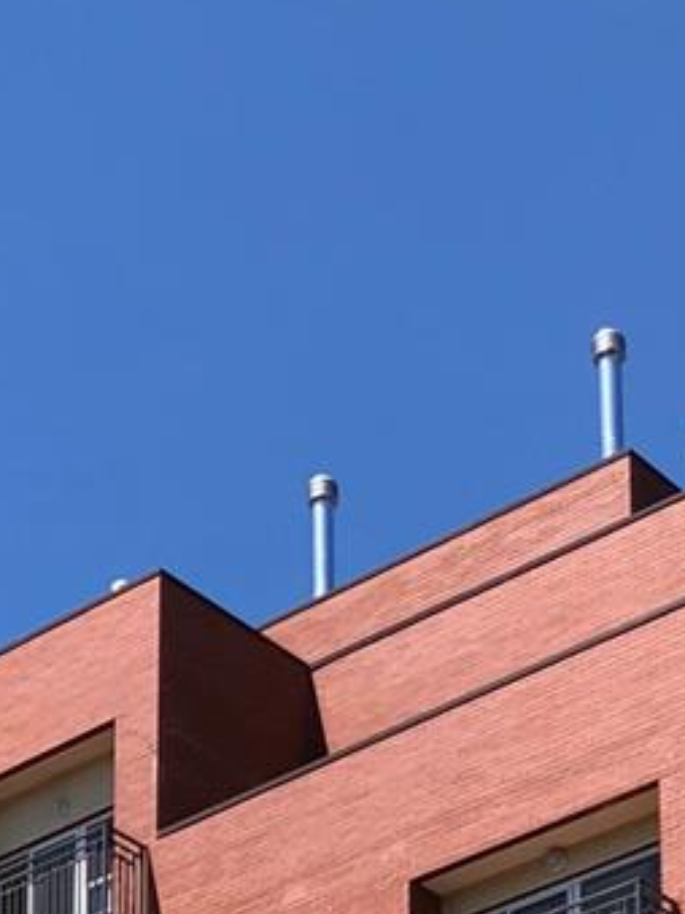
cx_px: 116
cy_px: 1817
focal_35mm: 127
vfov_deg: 13.4
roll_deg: +0.1
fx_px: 3353
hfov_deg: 11.6
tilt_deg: +13.1
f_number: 1.8
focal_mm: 4
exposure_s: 1/1350
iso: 20
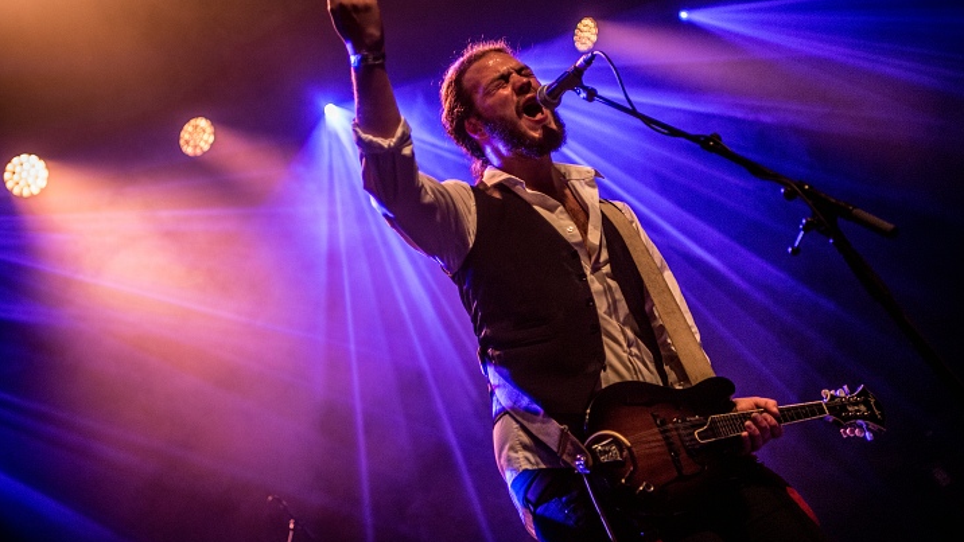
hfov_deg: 35.4
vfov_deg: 20.4
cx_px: 482
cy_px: 237
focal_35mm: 59
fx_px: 1508
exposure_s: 1/80
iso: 1600
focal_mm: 56
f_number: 2.8
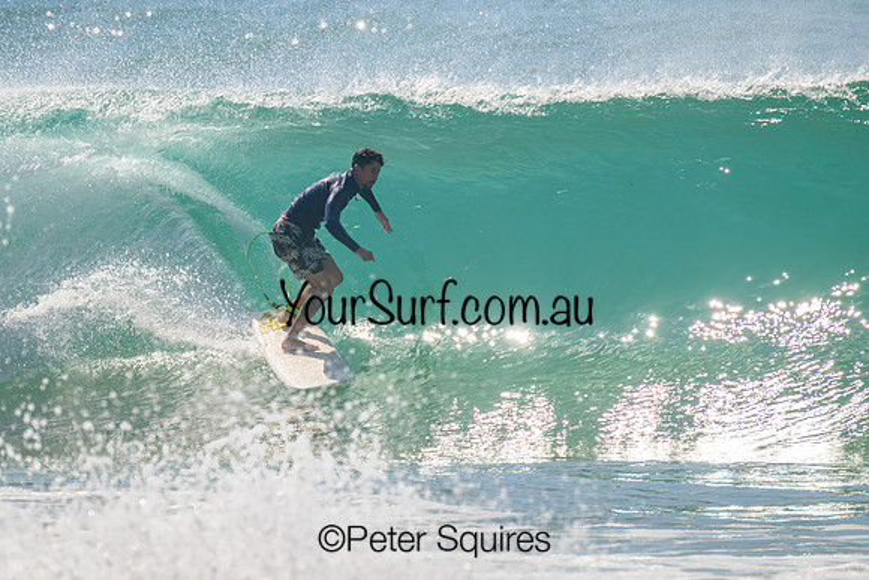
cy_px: 236
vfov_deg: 1.5
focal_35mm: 888
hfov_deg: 2.3
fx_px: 21444
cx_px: 395
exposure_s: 1/2000
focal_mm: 700
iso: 500
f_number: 11
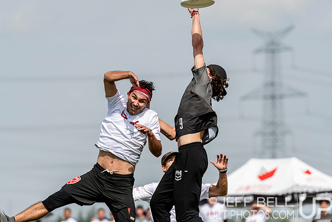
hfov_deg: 6.7
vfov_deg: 4.5
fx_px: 2851
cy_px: 112
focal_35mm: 309
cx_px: 170
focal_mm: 200
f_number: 4
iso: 200
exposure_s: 1/2500
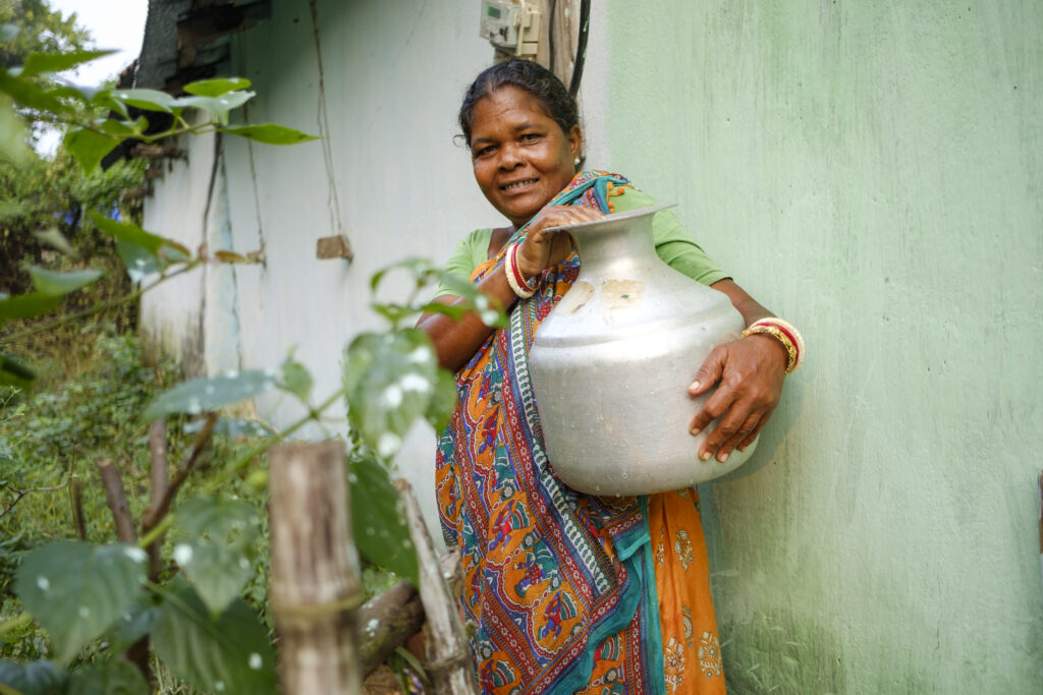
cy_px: 348
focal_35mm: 35
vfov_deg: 37.9
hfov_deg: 54.4
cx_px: 522
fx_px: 1014
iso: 160
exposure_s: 1/200
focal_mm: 23
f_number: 2
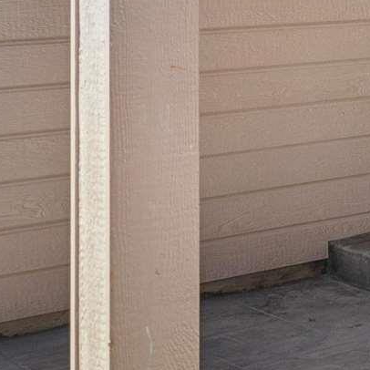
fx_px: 1277
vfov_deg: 15.9
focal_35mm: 106
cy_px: -66
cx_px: 1103
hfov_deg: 11.0
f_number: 13
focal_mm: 16.4
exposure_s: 1/40
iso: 400
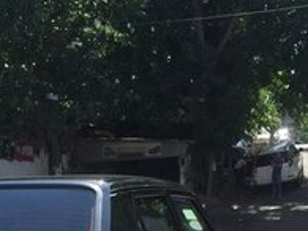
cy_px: 360
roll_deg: +1.1
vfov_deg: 14.0
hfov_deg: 19.6
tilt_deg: -6.5
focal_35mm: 98
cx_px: 22
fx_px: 871
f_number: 2.2
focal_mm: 4.15
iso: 32
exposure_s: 1/1130
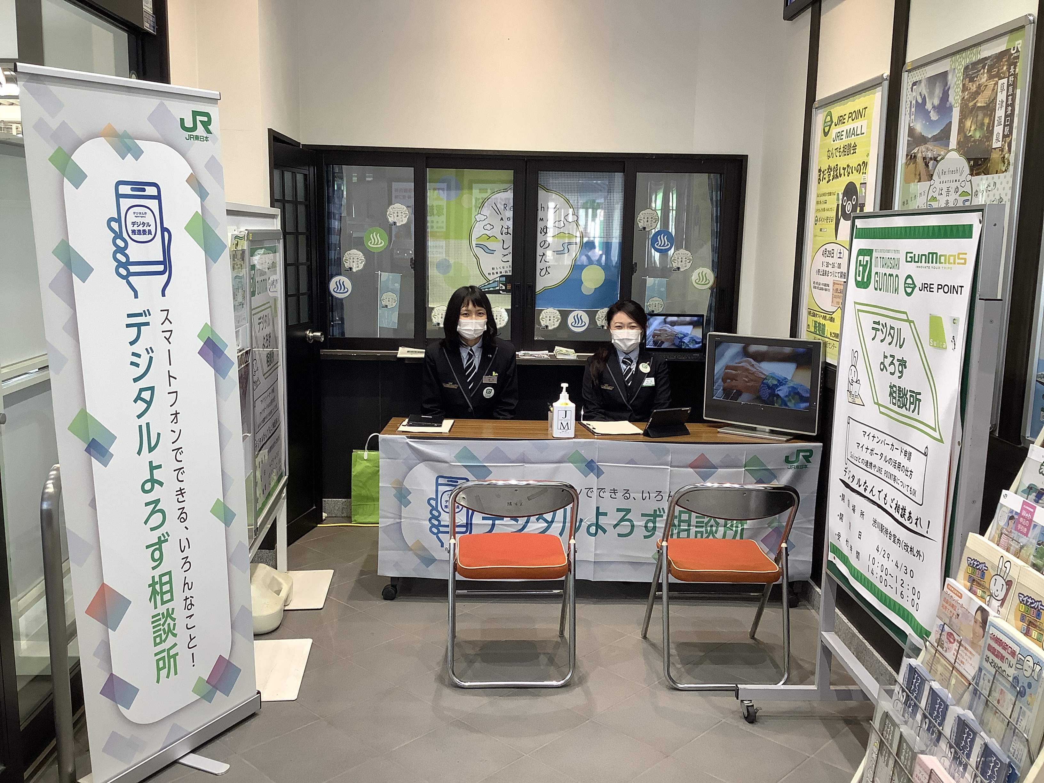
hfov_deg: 58.4
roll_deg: -0.6
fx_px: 935
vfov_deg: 45.4
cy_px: 392
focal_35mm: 31
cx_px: 522
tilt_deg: -9.8
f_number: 2.4
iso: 80
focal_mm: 3.3
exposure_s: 1/100
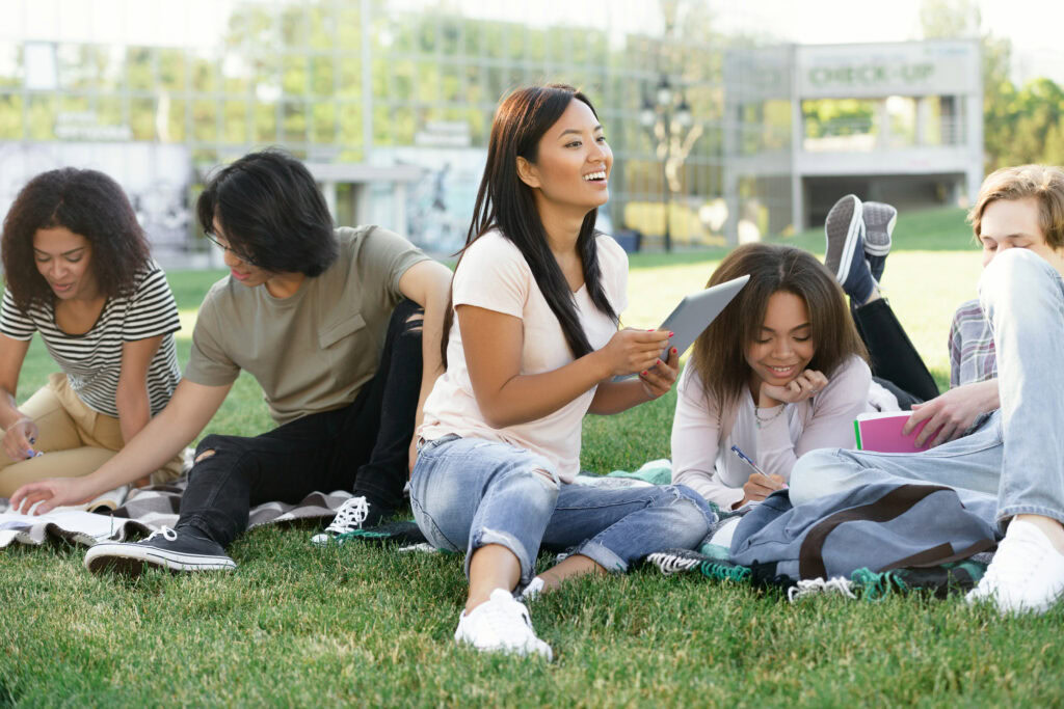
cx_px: 532
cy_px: 354
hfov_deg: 28.8
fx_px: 2069
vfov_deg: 19.5
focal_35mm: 70
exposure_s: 1/250
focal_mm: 70
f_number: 3.5
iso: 400
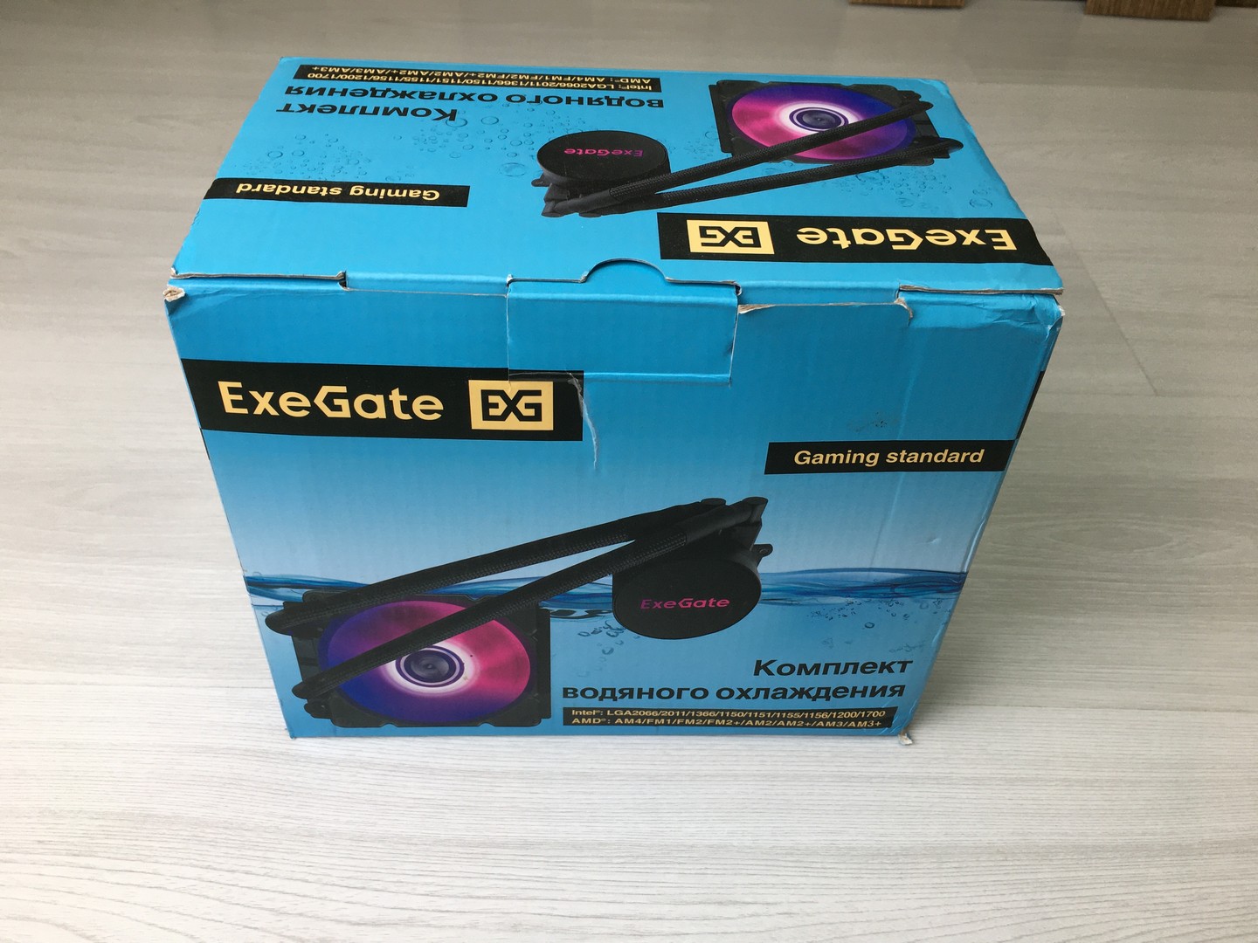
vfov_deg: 48.2
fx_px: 1054
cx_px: 629
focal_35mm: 29
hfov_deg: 61.7
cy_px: 472
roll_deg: -1.7
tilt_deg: -41.6
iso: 32
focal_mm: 4.15
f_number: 2.2
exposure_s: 1/100
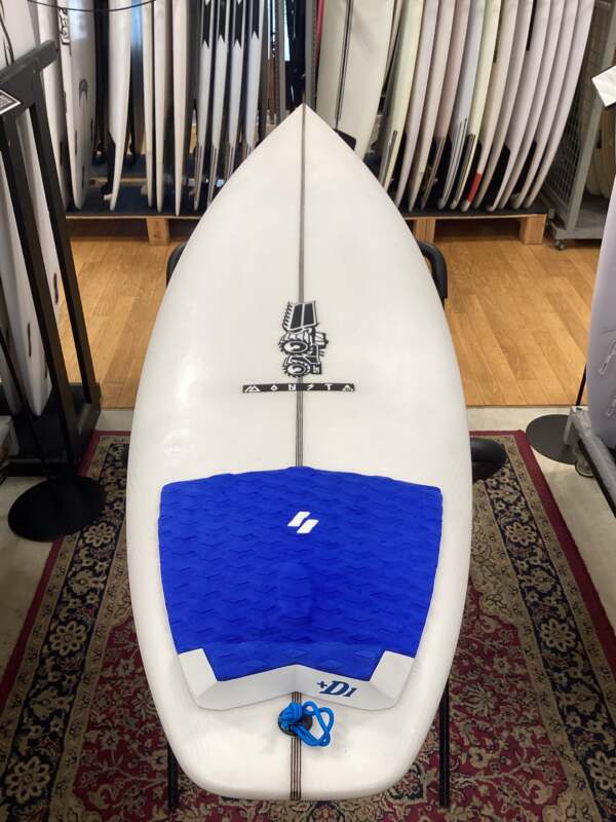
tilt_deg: -35.6
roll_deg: +0.1
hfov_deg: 45.4
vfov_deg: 58.4
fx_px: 736
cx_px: 308
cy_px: 411
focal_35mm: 31
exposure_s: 1/60
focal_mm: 3.3
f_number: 2.4
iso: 64
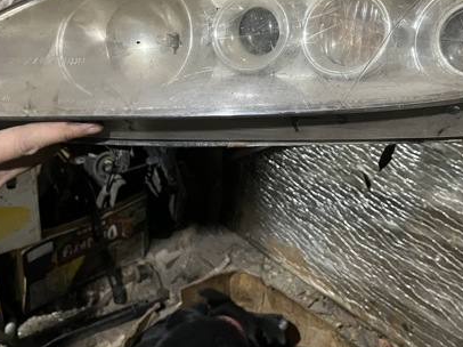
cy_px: 102
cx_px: 277
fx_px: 548
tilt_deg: -25.1
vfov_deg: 34.6
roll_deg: -4.8
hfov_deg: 45.6
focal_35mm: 41
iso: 500
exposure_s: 1/33
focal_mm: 5.1
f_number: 1.6
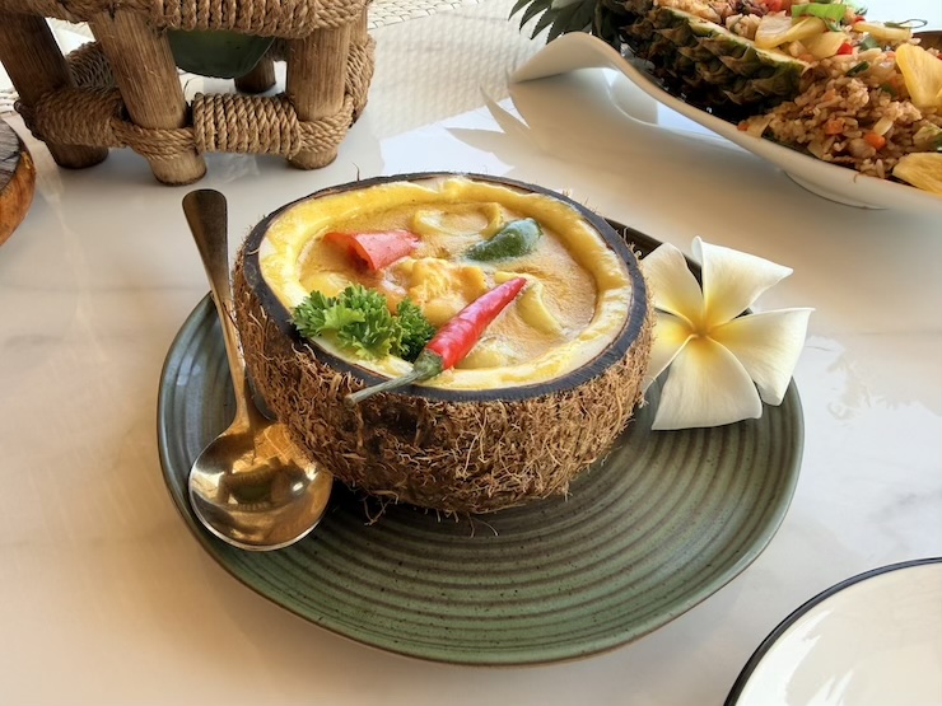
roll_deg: +2.0
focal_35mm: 24
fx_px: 653
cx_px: 471
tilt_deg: -42.4
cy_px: 353
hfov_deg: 71.6
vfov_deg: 56.8
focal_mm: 2.22
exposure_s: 1/197
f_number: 2.2
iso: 40
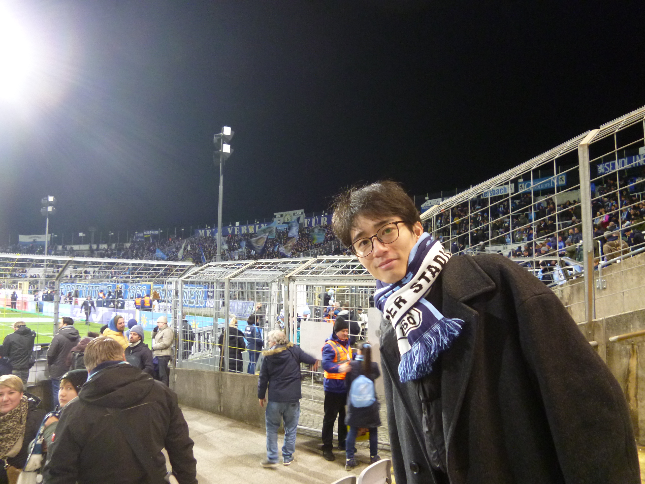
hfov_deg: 71.6
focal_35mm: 24
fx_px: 447
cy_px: 242
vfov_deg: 56.8
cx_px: 322
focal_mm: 4.3
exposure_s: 1/13
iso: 400
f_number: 2.5
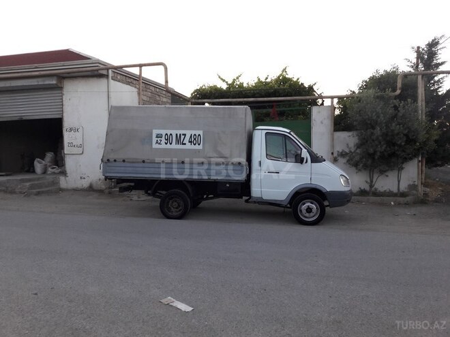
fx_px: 364
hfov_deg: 63.4
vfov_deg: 49.7
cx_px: 225
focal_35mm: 28
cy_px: 168
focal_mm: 3.7
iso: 40
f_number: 1.9
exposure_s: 1/154
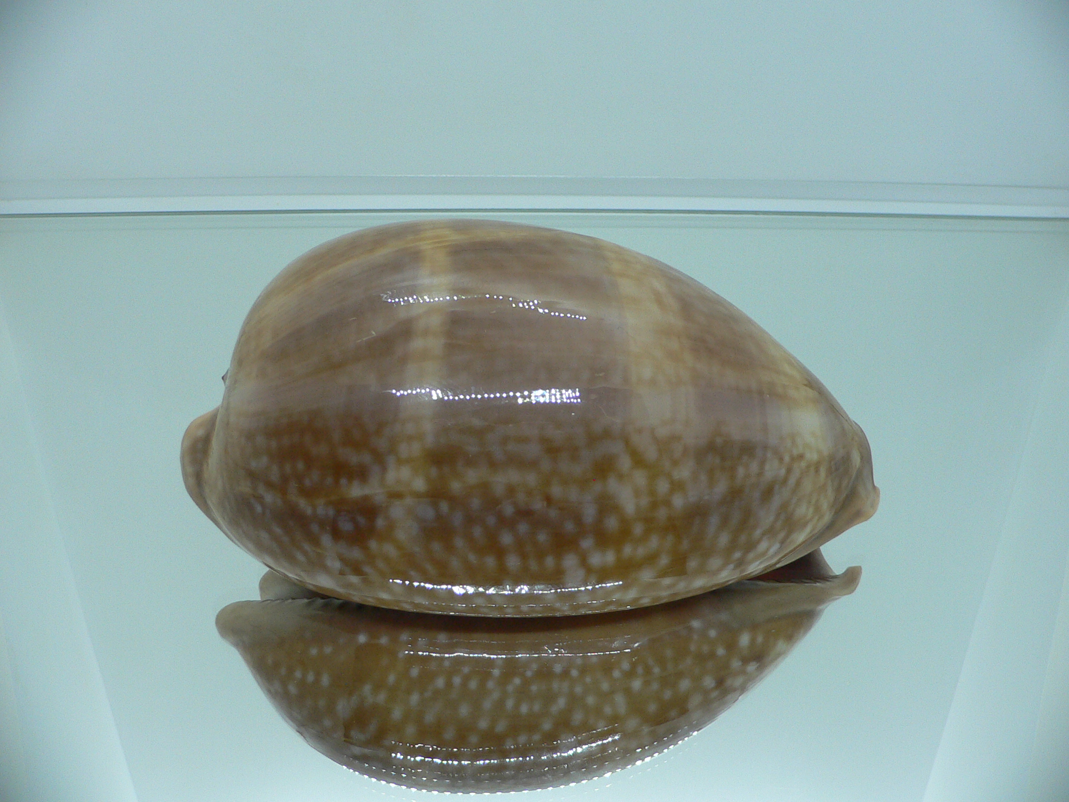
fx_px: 1081
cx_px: 534
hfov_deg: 52.6
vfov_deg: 40.7
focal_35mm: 35
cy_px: 401
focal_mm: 4.6
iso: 100
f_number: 2.8
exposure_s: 1/60
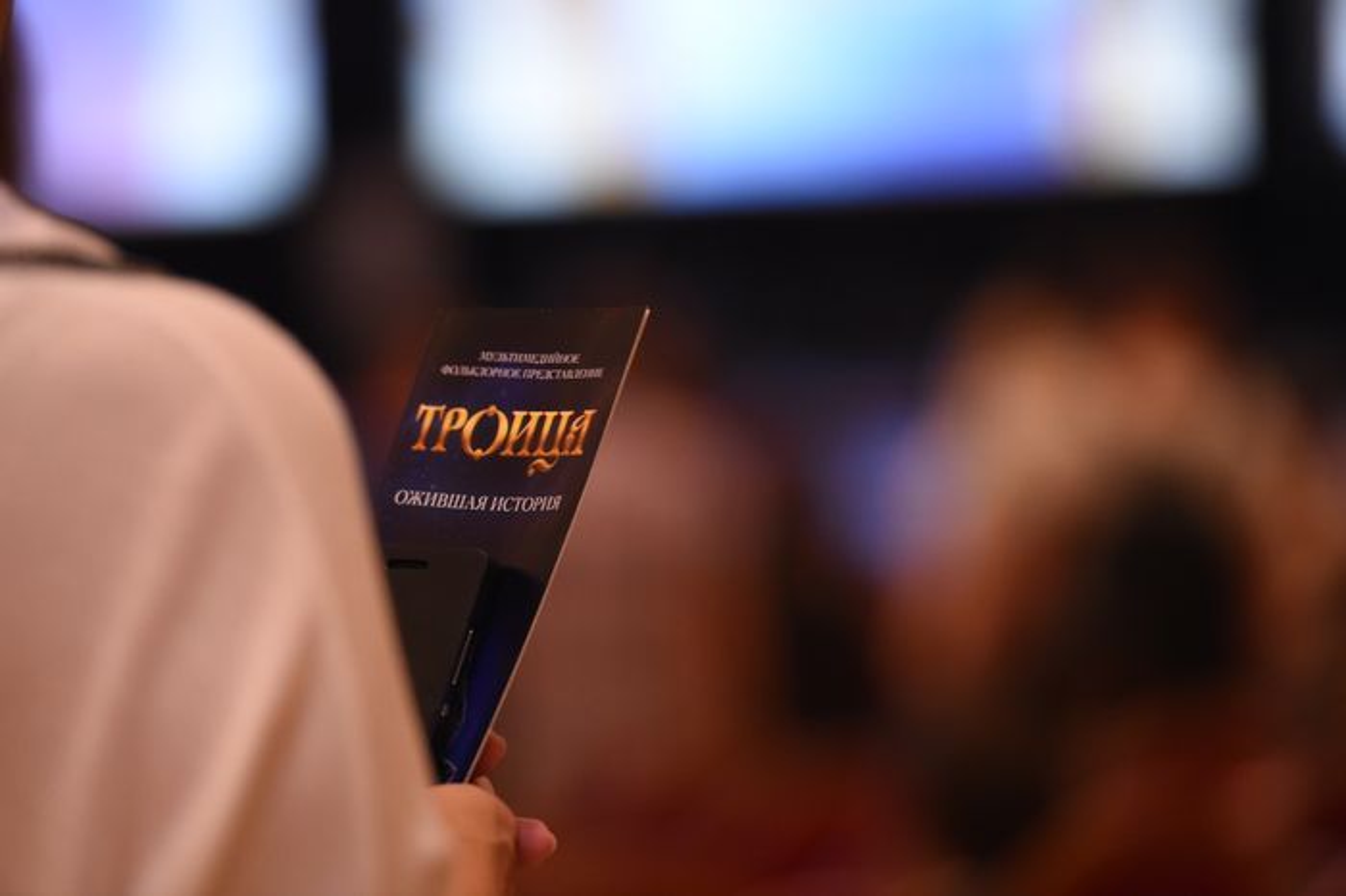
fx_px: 7474
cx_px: 673
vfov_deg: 6.9
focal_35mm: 200
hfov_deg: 10.3
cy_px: 448
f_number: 3.2
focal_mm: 200
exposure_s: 1/80
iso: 4000
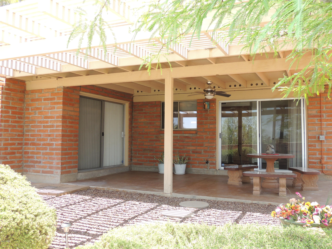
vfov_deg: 42.9
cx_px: 166
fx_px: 317
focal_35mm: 33
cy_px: 124
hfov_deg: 55.4
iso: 100
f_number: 3.2
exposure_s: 1/160
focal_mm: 5.8
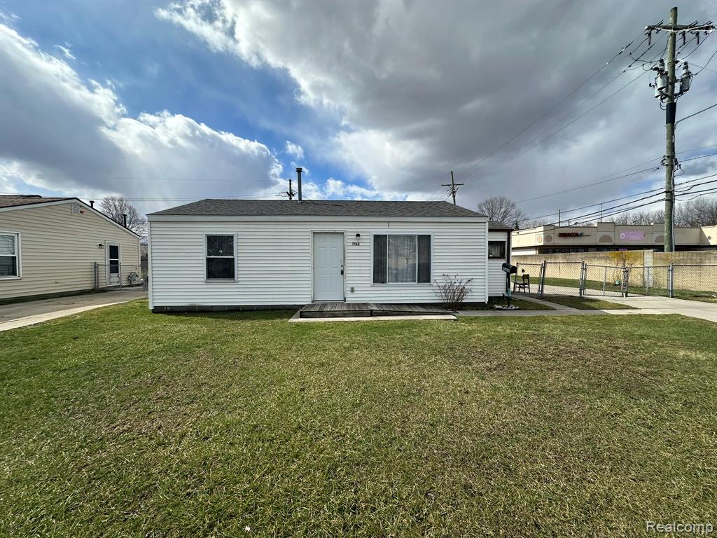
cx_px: 358
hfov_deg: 102.1
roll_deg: +0.8
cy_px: 269
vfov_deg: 85.7
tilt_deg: -1.6
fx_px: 290
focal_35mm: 14
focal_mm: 2.22
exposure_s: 1/2506
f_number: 2.2
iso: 50
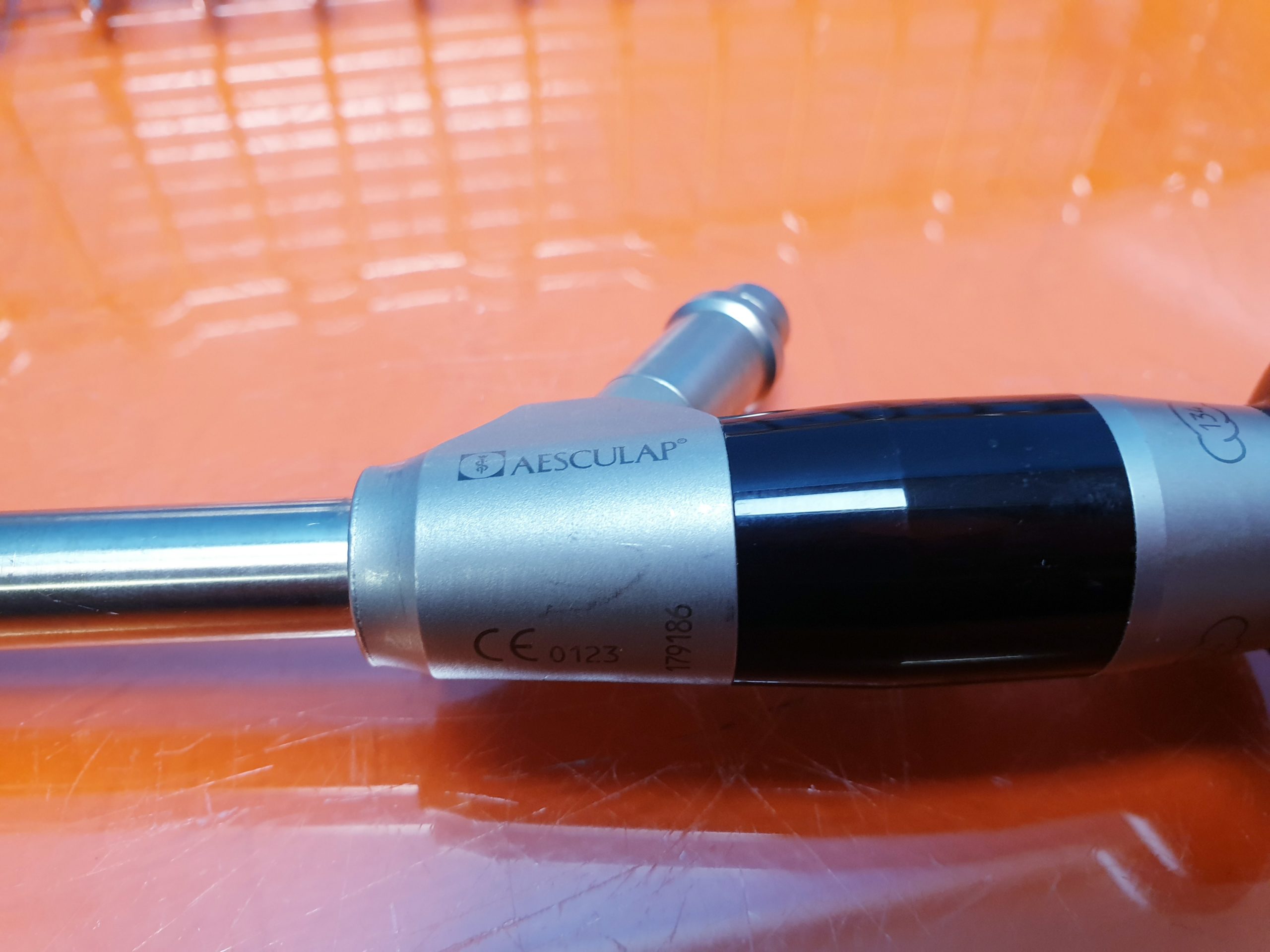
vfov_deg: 53.1
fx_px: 954
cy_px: 476
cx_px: 635
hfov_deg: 67.3
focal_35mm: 26
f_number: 2.4
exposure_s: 1/50
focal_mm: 4.3
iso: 200
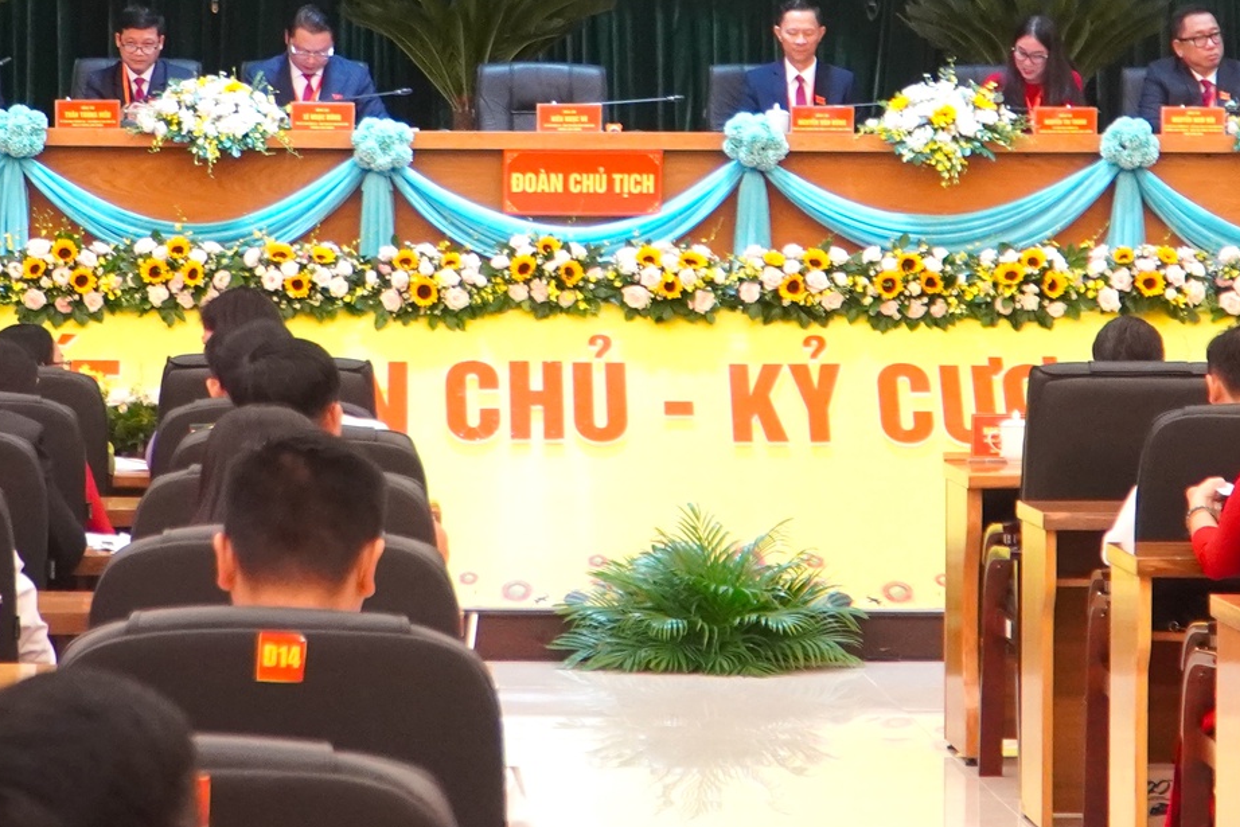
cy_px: 80
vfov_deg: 9.1
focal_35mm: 150
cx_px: 714
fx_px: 5167
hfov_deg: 13.7
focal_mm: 36
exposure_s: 1/60
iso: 1600
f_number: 4
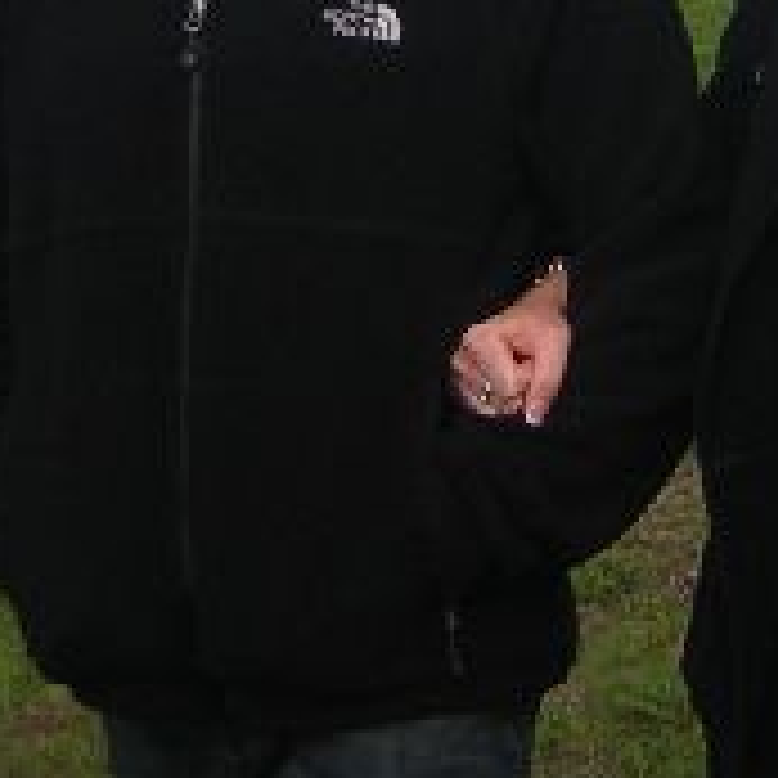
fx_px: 3000
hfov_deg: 14.6
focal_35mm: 118
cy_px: -180
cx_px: 693
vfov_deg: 14.3
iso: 100
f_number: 2.6
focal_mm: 4.7
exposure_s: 1/412
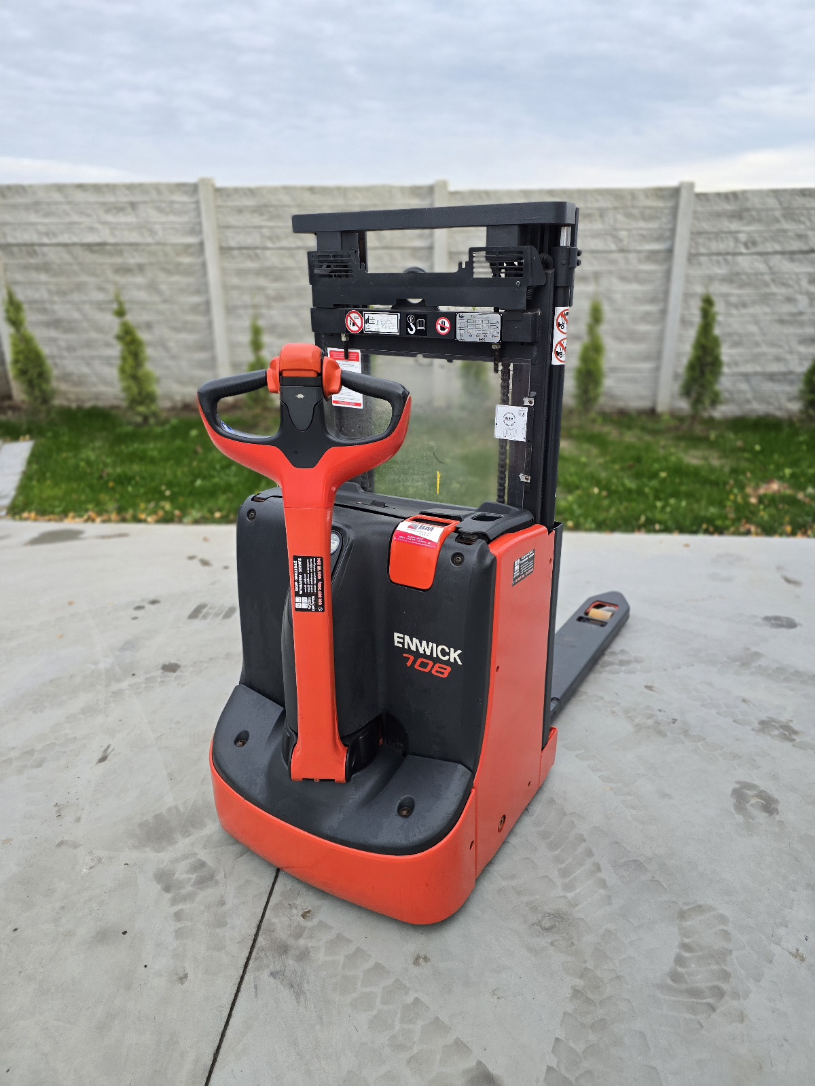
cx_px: 408
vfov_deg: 73.9
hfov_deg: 58.9
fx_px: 722
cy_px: 543
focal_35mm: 23
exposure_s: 1/101
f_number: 1.7
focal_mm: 6.3
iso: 100
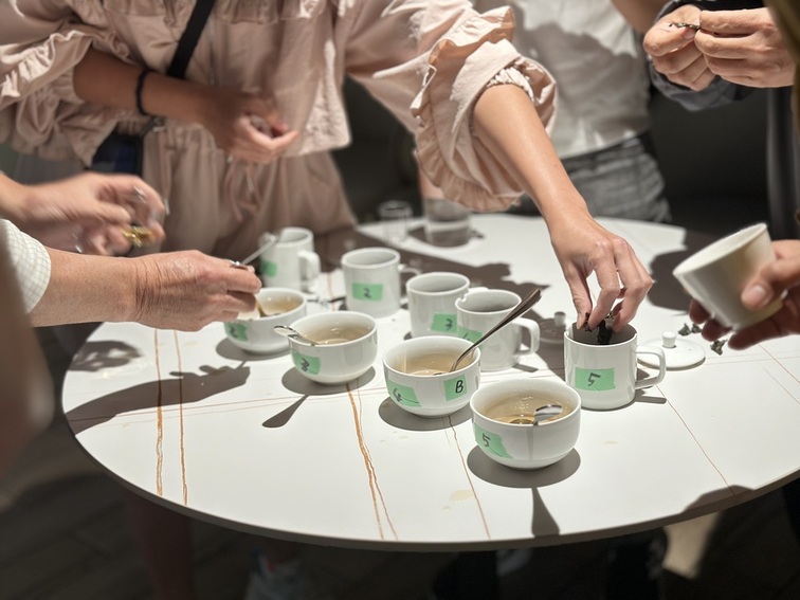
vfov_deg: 30.3
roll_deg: +5.1
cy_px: 300
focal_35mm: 48
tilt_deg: -22.1
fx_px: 1109
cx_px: 400
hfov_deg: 39.7
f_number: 1.78
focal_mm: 6.86
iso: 160
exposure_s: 1/60
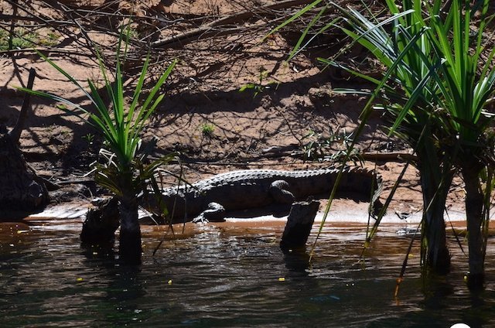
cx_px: 248
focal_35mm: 202
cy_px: 164
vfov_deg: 6.8
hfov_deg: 10.2
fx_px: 2779
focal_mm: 135
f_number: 10
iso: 320
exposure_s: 1/250
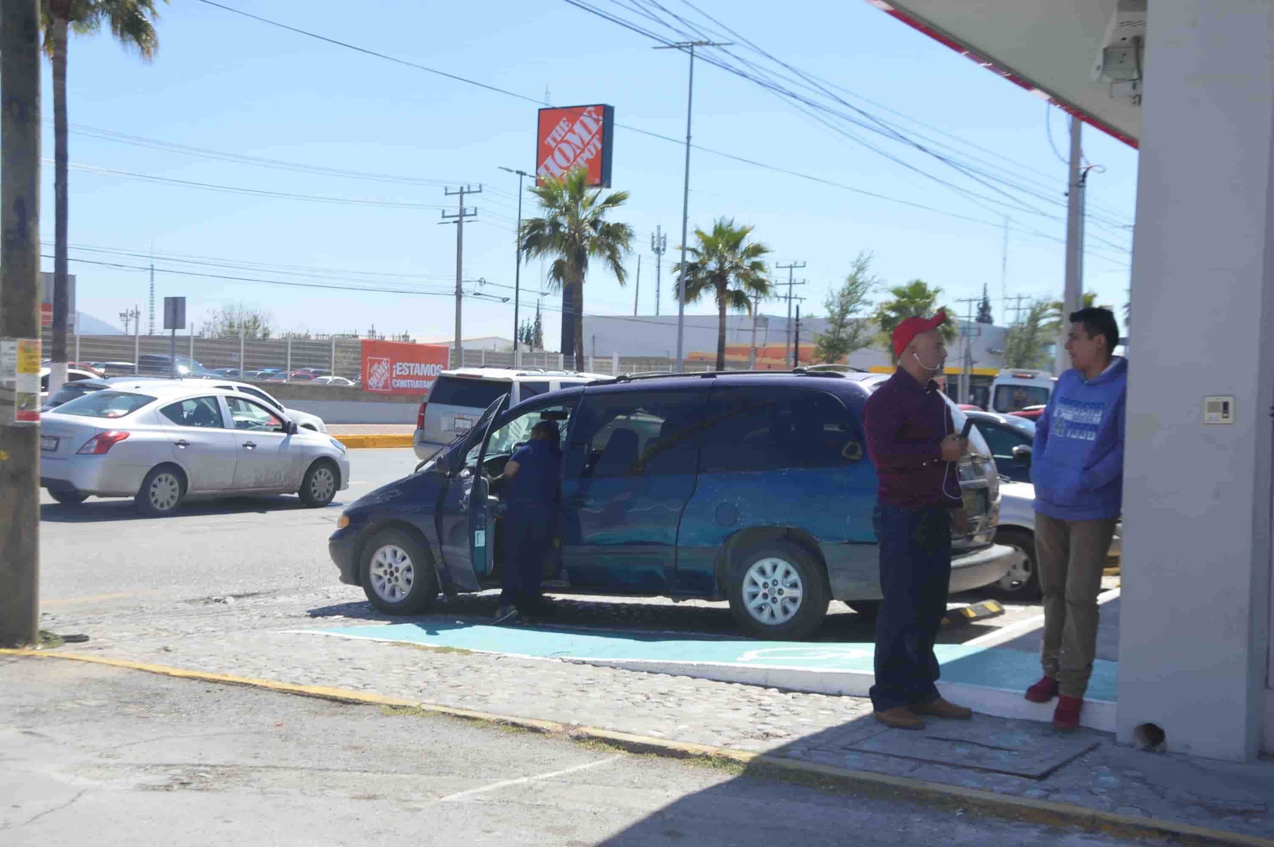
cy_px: 424
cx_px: 637
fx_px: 1697
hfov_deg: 41.1
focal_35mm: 48
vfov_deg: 28.0
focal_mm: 32
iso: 100
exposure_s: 1/250
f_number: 8
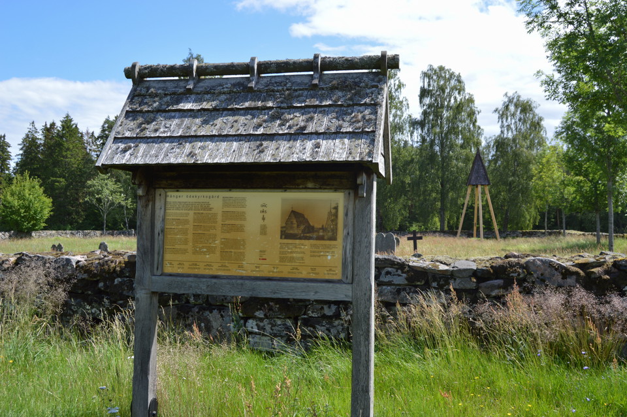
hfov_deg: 57.3
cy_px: 208
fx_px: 574
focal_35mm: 33
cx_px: 314
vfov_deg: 39.9
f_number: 8
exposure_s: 1/250
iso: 100
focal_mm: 22
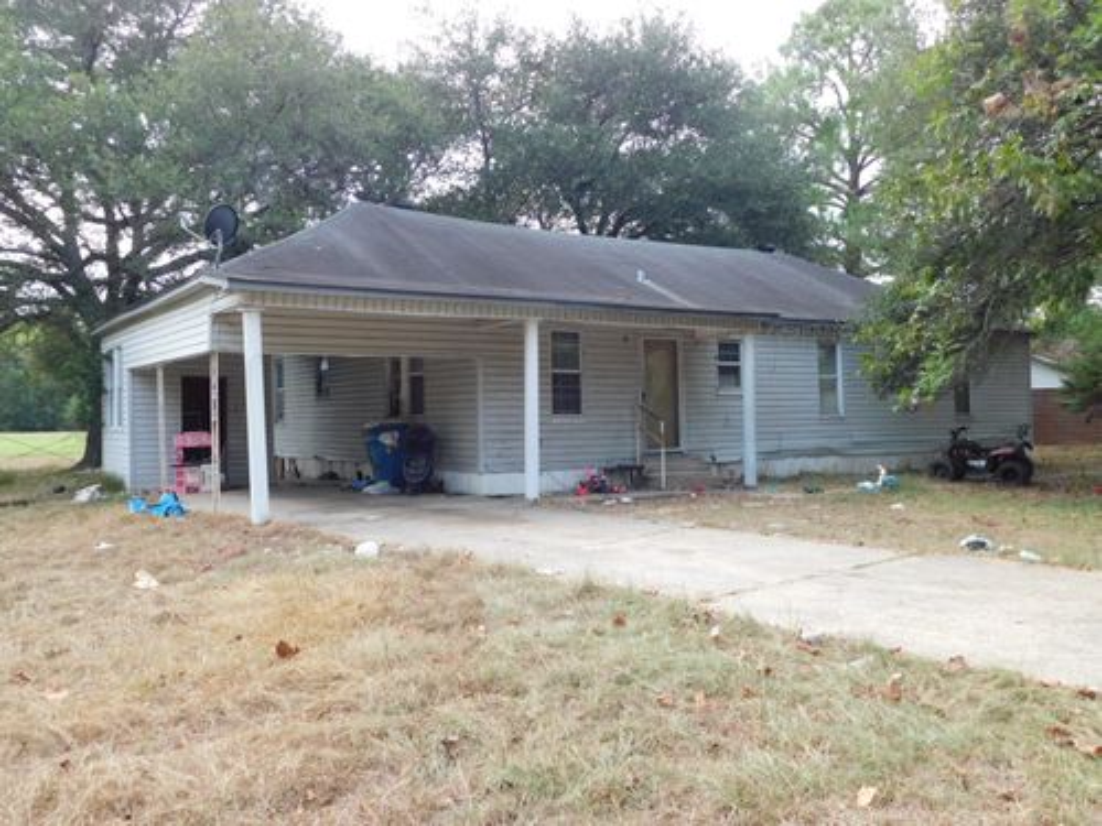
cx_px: 551
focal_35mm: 30
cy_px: 413
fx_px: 955
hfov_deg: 60.0
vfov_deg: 46.8
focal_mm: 5.3
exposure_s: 1/160
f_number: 3.2
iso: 125
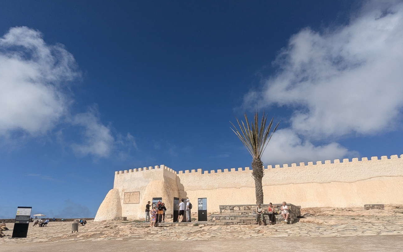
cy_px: 167
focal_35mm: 21
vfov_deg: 56.1
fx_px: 231
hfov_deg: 82.3
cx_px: 197
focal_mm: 2.35
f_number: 2.2
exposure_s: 1/4219
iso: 50
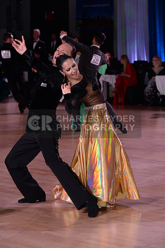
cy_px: 124
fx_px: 931
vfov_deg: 15.2
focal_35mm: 135
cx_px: 82
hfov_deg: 10.1
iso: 2000
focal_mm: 135
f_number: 7.1
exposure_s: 1/250
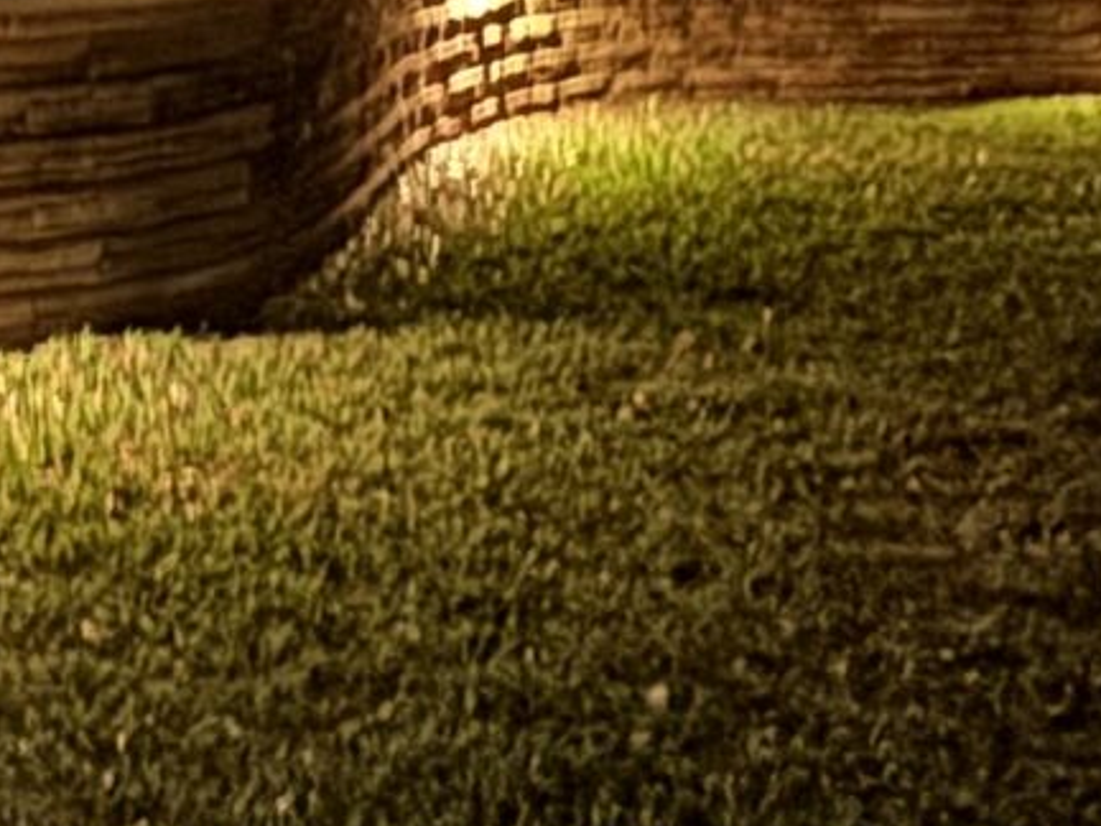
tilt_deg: -12.9
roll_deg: +0.1
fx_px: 2640
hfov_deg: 22.1
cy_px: 245
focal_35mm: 83
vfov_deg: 17.7
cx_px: -153
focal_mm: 2.22
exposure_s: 1/7
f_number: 2.2
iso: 1600
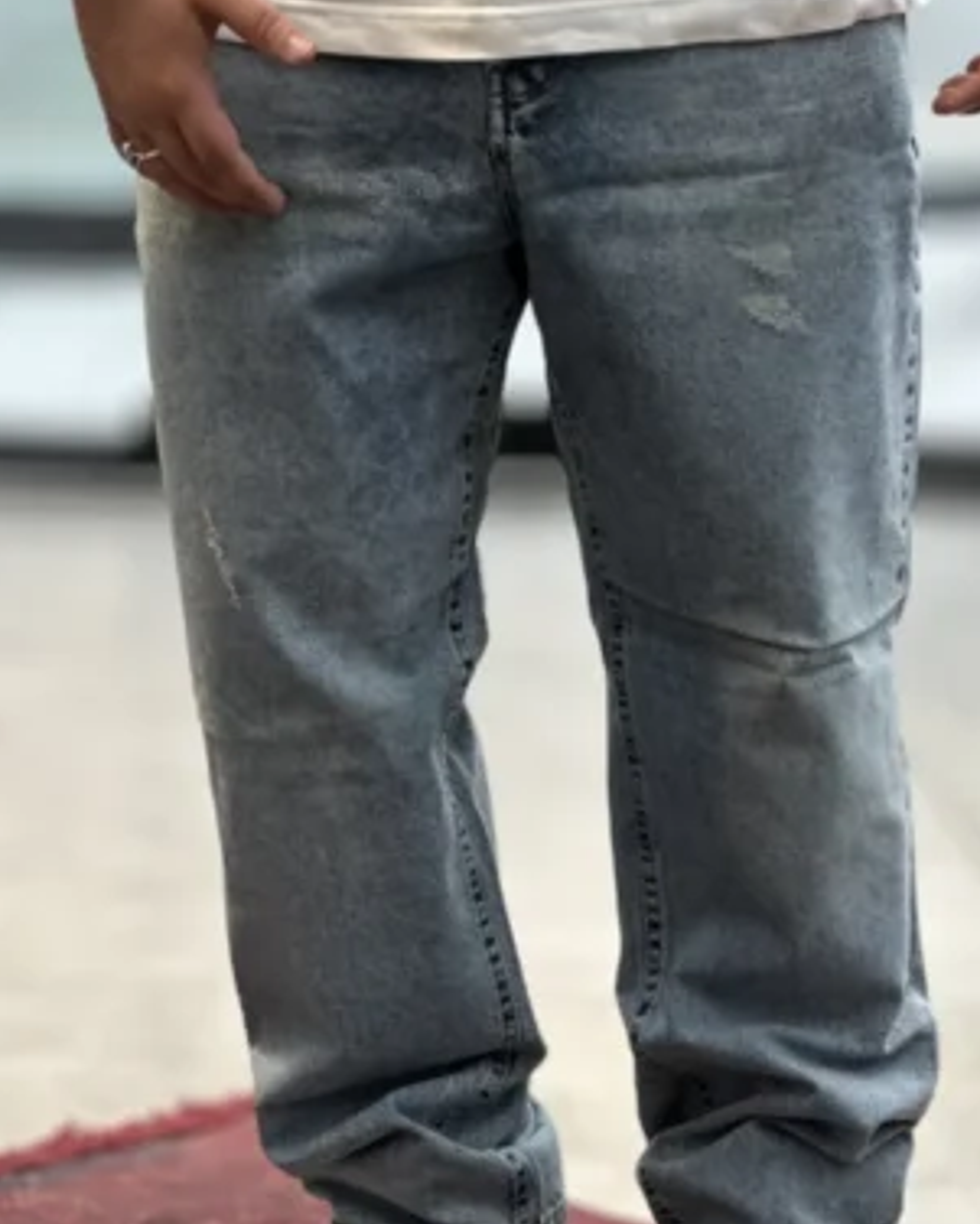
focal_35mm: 160
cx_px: 527
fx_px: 5798
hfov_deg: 9.7
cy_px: 846
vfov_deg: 12.0
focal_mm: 9
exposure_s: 1/100
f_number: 2.8
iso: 50
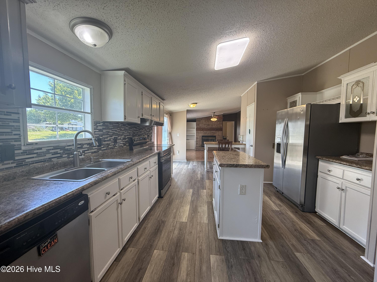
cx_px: 188
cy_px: 141
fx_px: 152
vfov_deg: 85.7
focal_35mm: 14
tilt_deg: -3.3
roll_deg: +0.0
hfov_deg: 102.1
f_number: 2.2
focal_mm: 2.22
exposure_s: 1/120
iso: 100
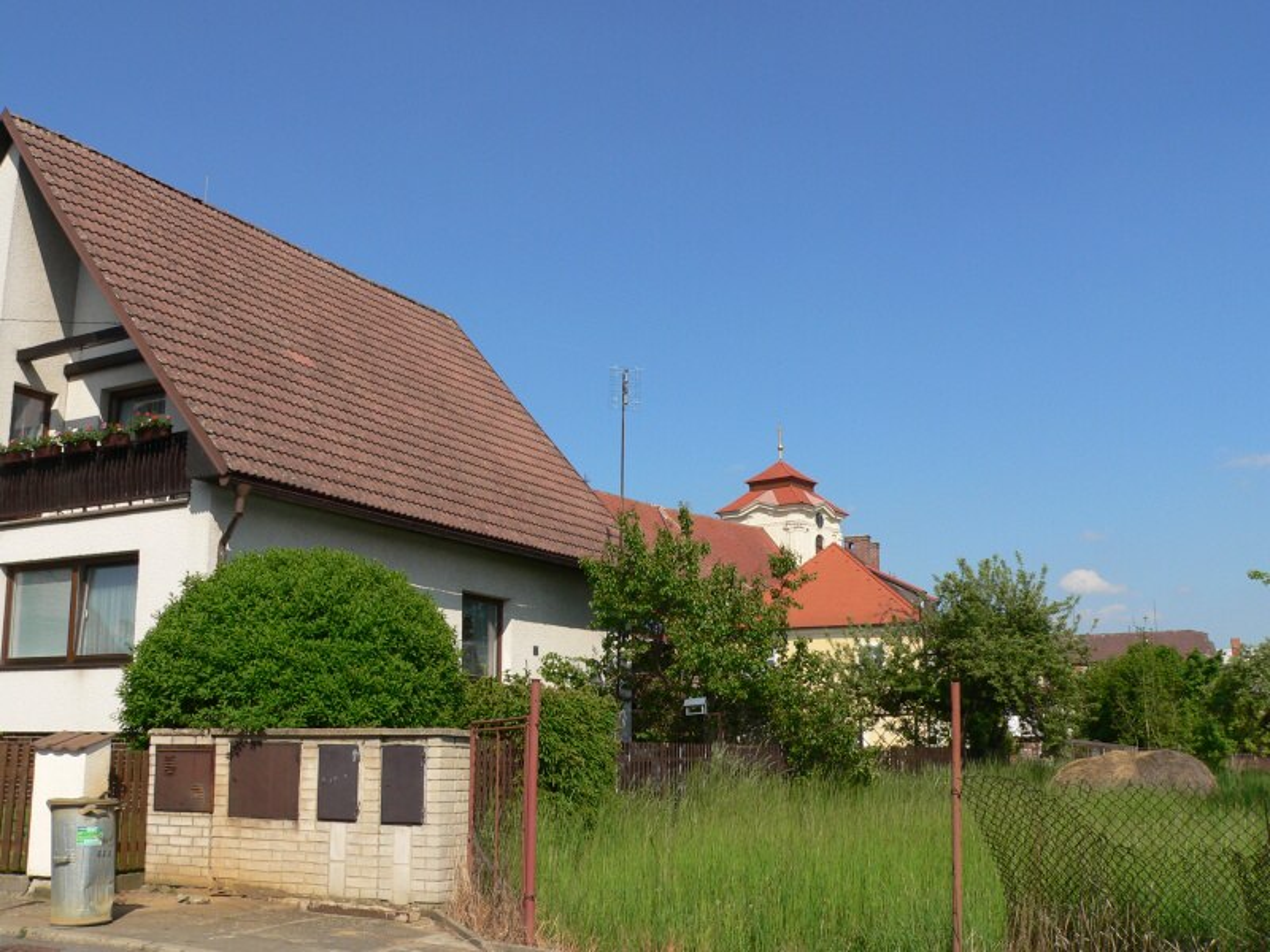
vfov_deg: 39.7
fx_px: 1321
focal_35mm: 36
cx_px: 635
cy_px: 476
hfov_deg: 51.4
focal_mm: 6
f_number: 5.2
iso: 80
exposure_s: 1/500
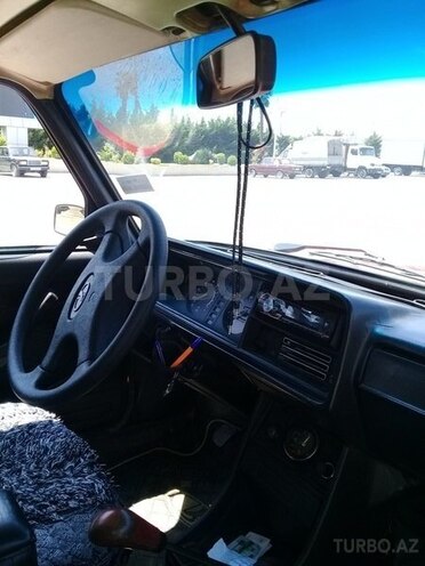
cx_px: 212
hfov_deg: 45.4
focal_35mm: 31
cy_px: 283
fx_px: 507
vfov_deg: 58.4
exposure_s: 1/185
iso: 50
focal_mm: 3.3
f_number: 2.2
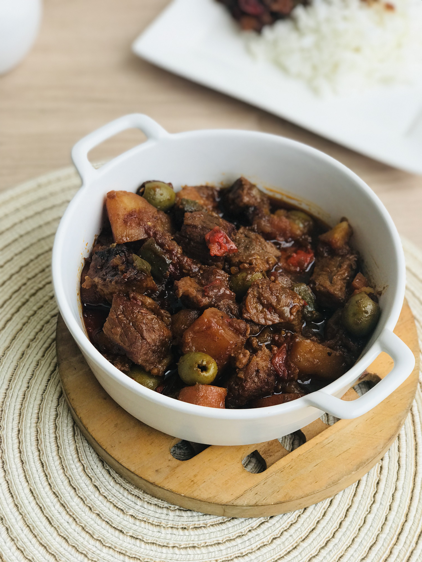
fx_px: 927
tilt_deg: -55.0
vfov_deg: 33.8
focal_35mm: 57
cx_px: 211
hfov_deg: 25.7
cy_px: 281
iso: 25
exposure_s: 1/120
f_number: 2.8
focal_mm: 6.6
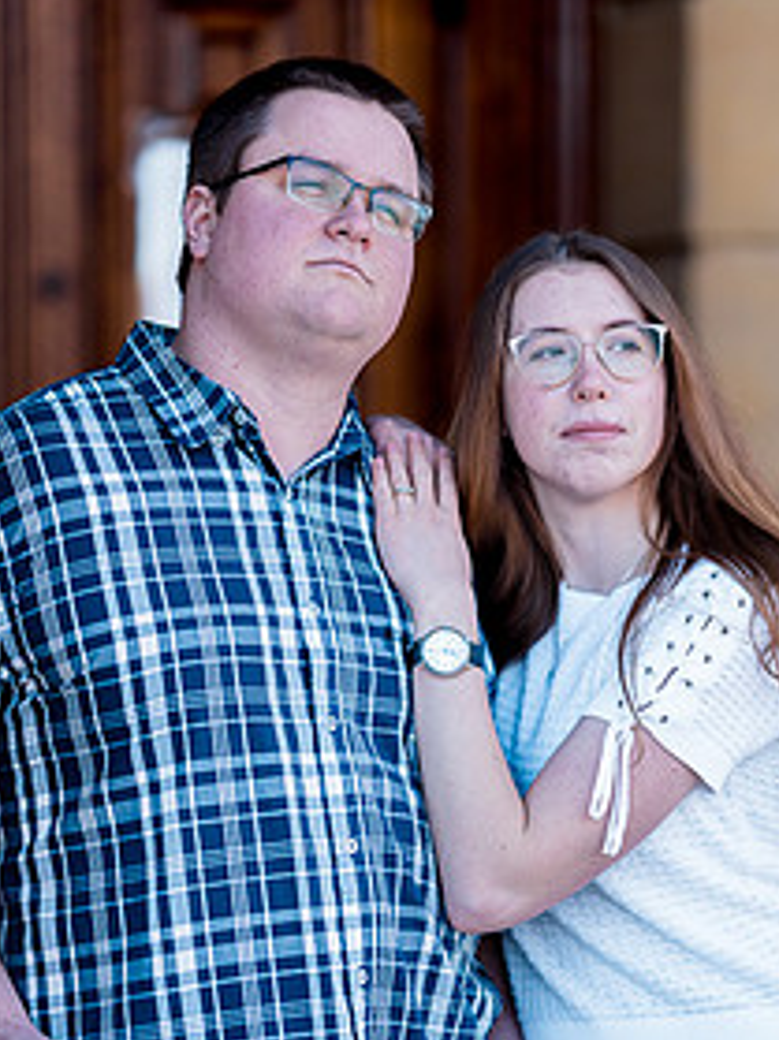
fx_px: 3964
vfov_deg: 14.9
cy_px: 734
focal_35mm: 132
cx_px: 447
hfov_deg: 11.2
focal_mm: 85
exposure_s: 1/1600
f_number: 1.4
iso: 160
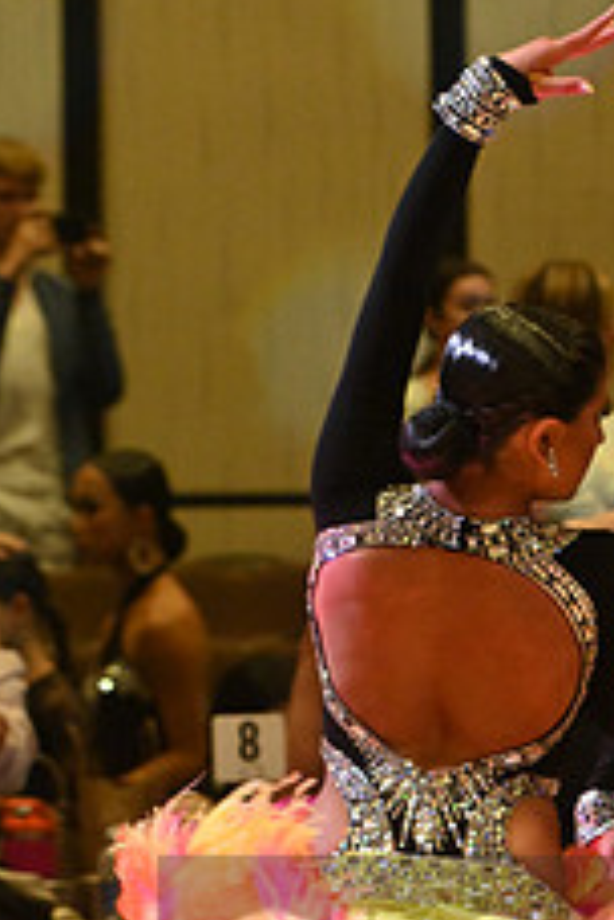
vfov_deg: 6.0
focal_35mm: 343
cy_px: 993
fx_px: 8774
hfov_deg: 4.0
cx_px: 717
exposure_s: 1/400
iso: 4000
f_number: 7.1
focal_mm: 135
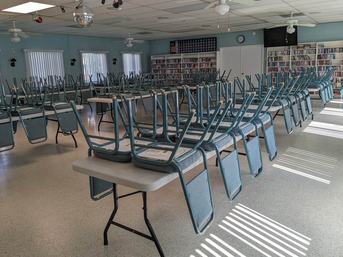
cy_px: 125
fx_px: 277
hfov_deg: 63.4
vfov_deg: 49.7
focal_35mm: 28
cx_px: 176
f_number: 1.73
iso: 35
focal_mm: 4.38
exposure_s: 1/181
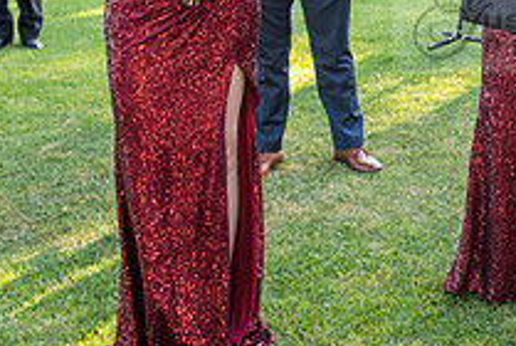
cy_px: 14
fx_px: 1392
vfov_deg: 14.0
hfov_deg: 19.8
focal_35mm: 97
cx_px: 607
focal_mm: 35
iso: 200
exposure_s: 1/160
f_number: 5.6
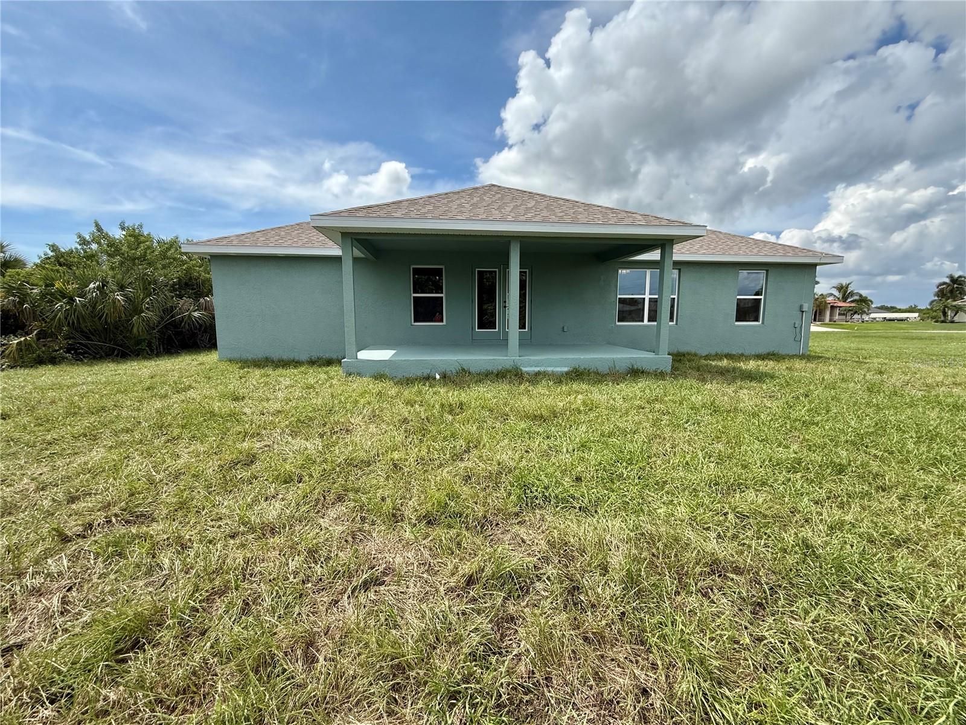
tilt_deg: -6.7
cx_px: 483
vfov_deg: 85.7
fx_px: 391
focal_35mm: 14
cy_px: 362
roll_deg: -0.4
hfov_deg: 102.1
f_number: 2.2
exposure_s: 1/1848
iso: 64
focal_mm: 2.22
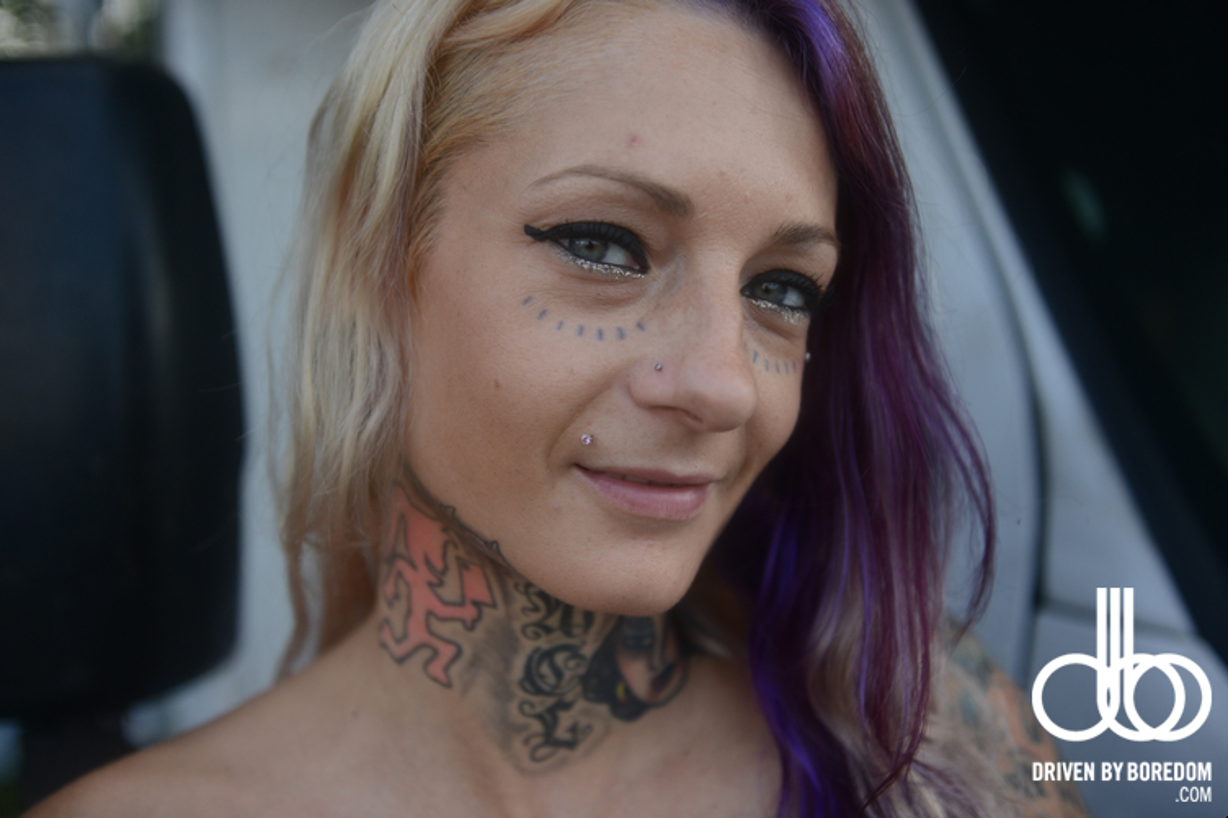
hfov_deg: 46.4
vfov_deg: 31.9
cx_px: 614
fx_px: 1432
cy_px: 409
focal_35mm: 42
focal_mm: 42
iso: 640
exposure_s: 1/2500
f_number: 2.8
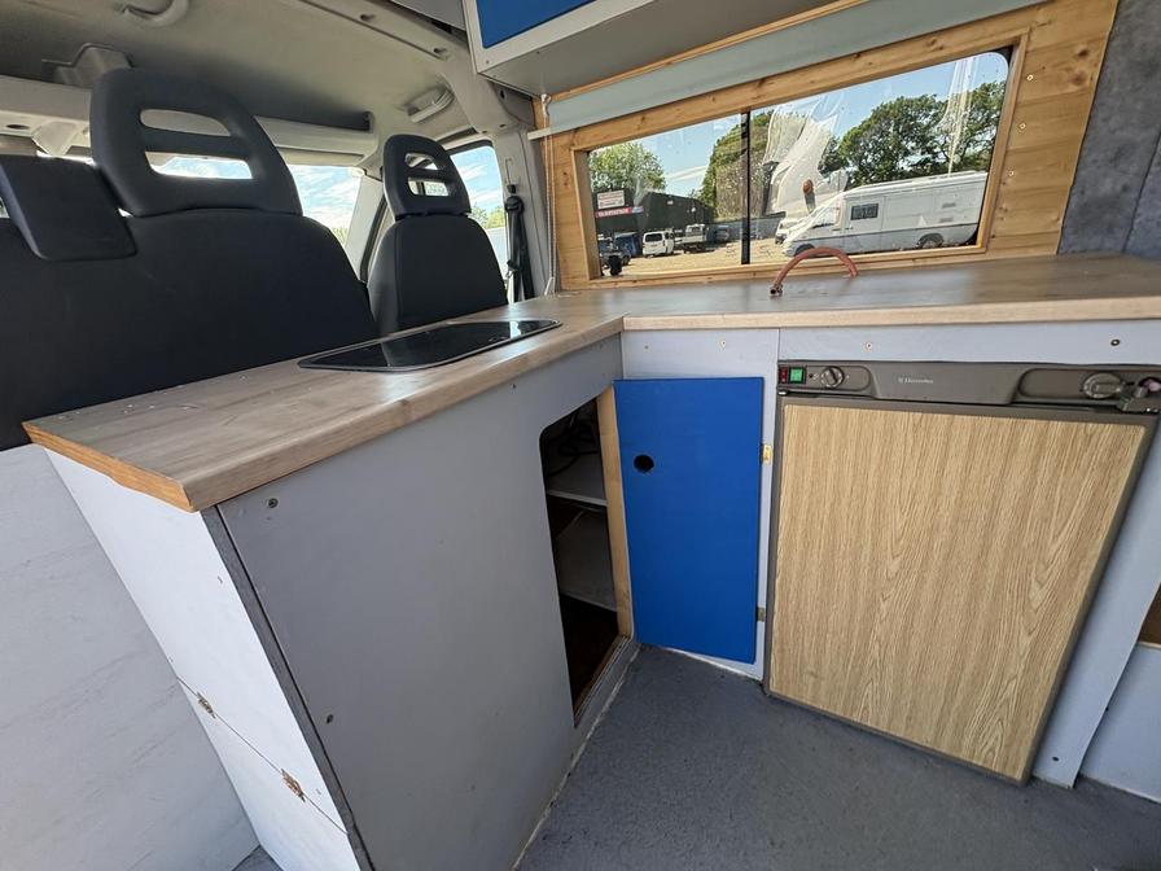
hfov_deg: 102.1
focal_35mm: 14
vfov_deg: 85.7
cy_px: 436
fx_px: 470
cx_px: 580
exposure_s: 1/126
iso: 64
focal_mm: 2.22
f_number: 2.2
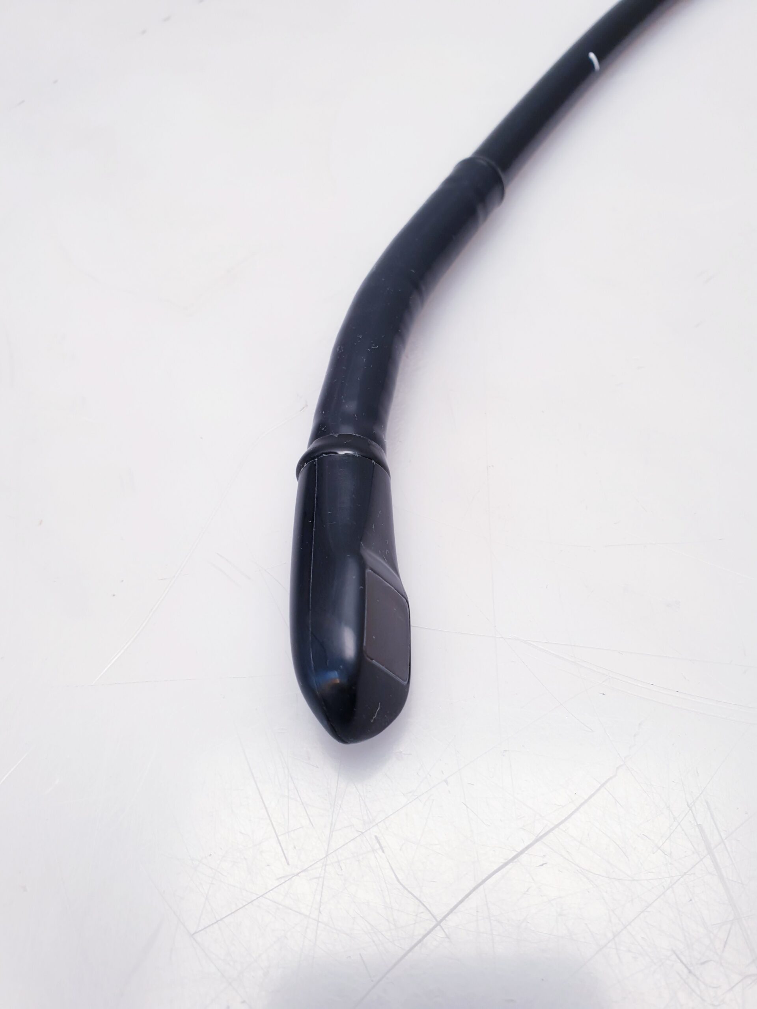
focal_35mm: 26
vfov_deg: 67.3
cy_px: 504
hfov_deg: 53.1
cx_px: 378
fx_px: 758
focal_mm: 4.3
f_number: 2.4
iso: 64
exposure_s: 1/50
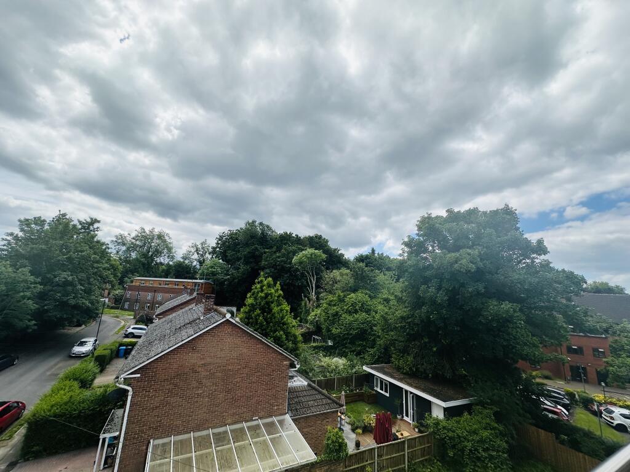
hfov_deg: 102.1
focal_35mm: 14
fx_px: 255
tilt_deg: +13.2
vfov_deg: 85.7
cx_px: 315
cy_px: 236
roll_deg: -2.7
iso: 50
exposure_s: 1/2257
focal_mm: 2.22
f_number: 2.2
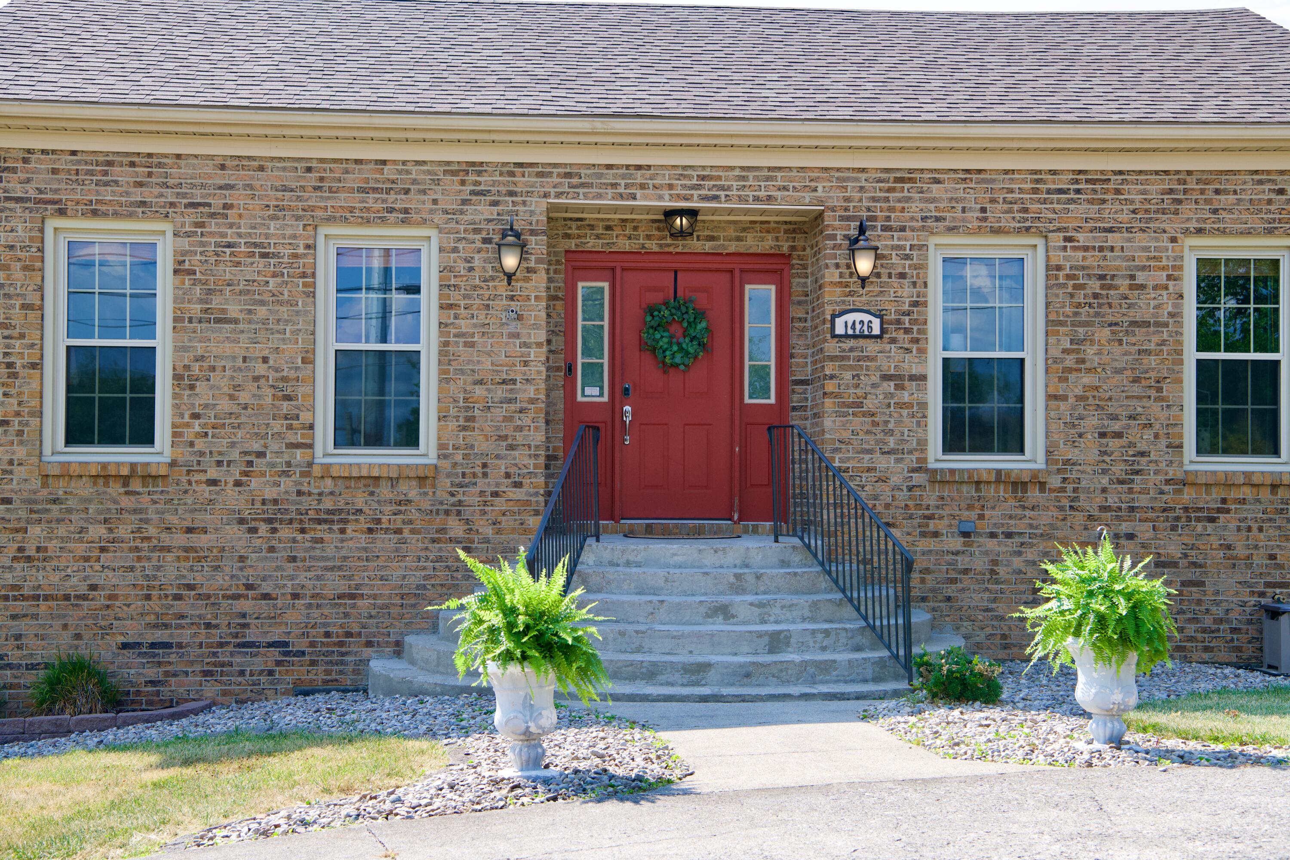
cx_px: 645
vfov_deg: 26.0
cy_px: 430
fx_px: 1863
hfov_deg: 38.2
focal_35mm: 52
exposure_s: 1/1000
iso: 1000
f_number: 8
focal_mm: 52
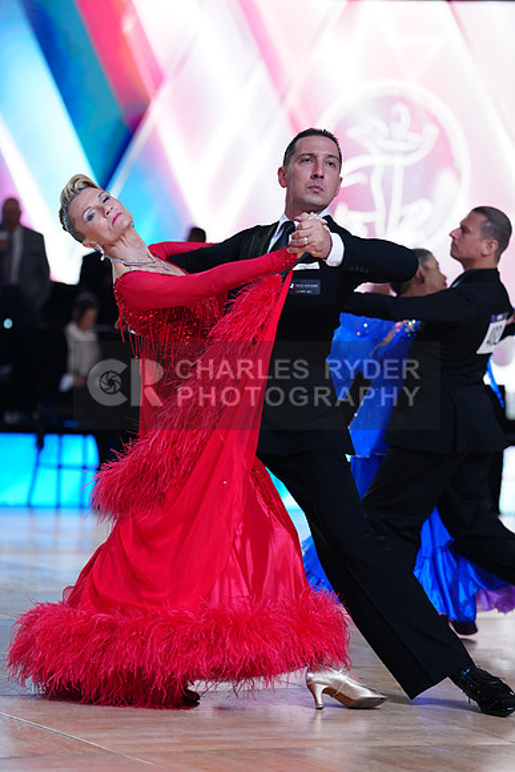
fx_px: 2702
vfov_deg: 16.3
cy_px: 386
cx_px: 258
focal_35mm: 126
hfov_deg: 10.9
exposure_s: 1/500
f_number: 2.8
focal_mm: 126
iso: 640
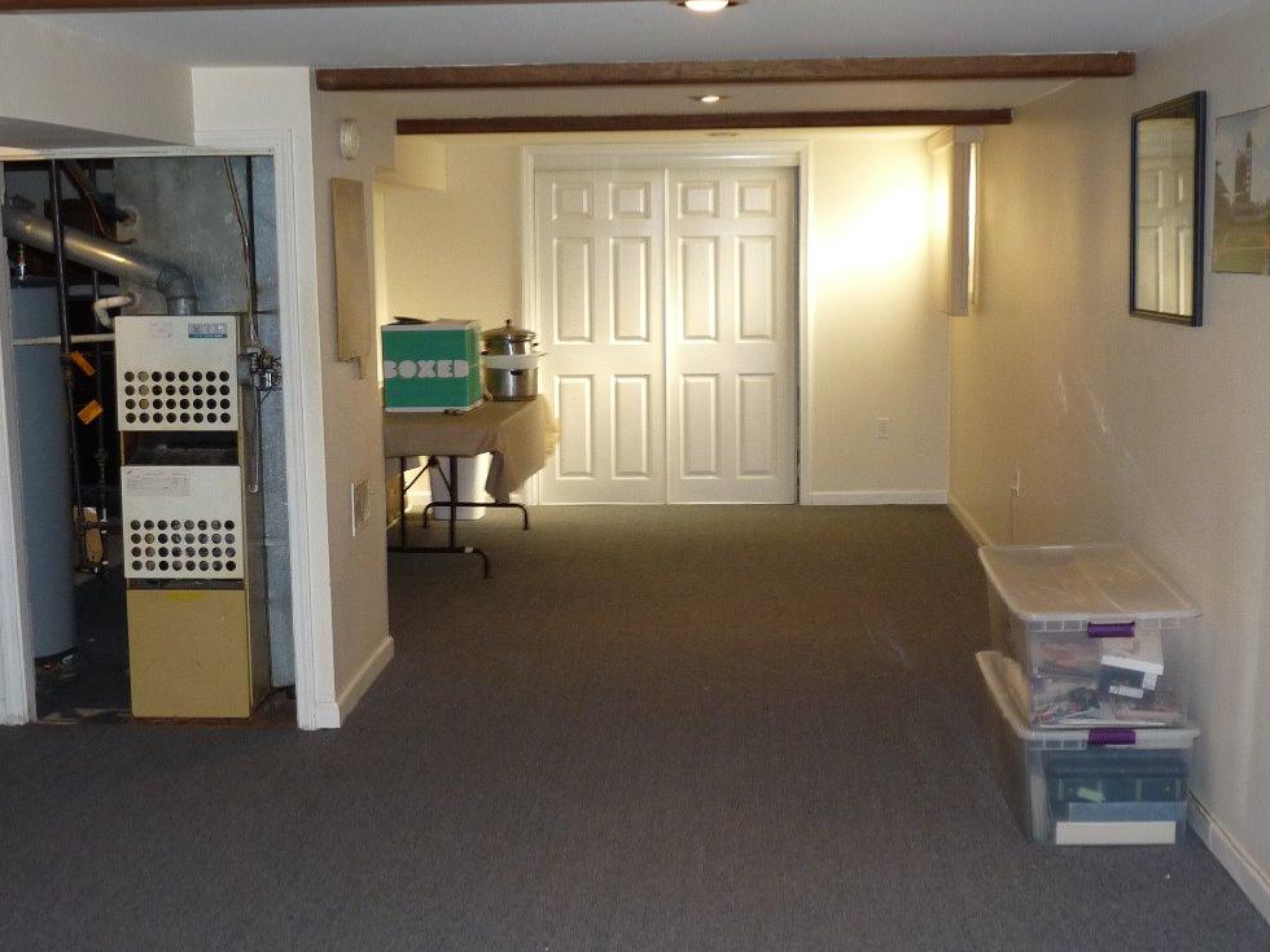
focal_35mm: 47
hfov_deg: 40.4
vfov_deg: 30.9
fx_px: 1724
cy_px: 471
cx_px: 652
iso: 250
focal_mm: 5.6
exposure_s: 1/30
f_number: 3
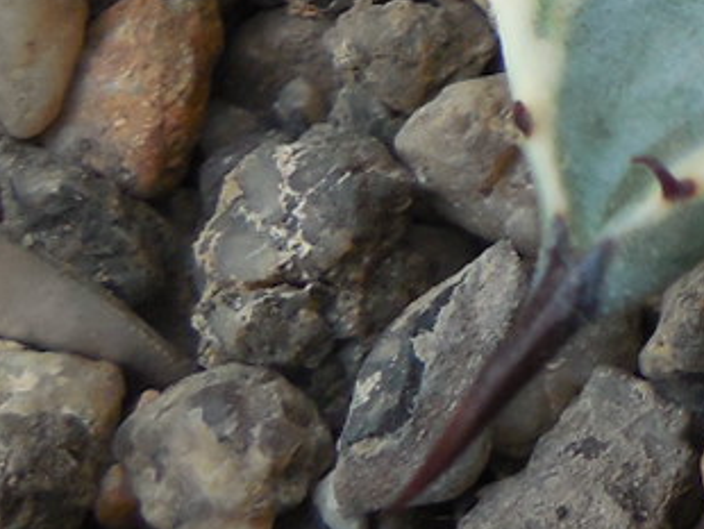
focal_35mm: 160
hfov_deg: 10.8
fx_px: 3257
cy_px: -590
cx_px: 1590
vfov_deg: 8.7
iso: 125
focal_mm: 5.6
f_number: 3.6
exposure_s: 1/250
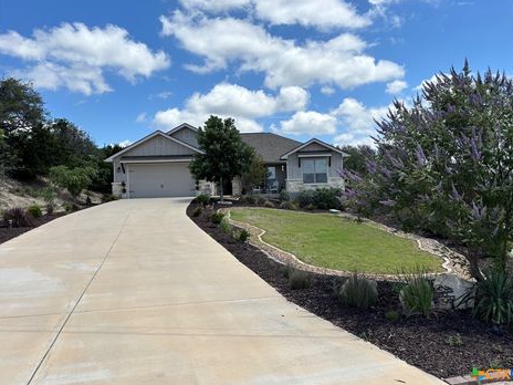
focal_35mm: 28
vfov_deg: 49.7
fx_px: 415
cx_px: 271
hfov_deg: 63.4
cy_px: 186
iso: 50
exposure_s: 1/4255
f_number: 1.6
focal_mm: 5.96
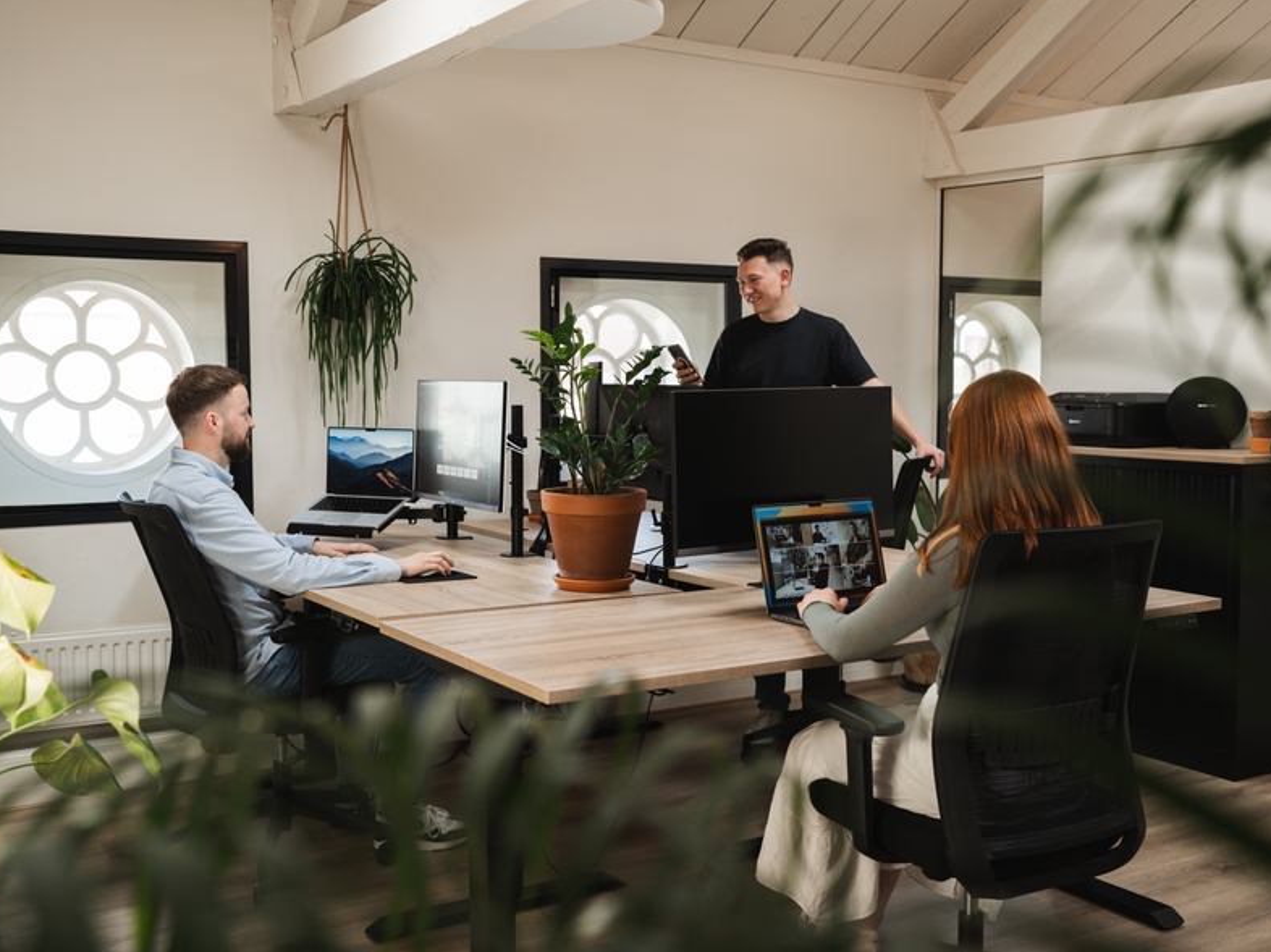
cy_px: 482
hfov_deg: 46.8
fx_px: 1468
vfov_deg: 35.9
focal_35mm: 40
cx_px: 687
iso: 500
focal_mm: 35
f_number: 3.2
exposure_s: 1/125
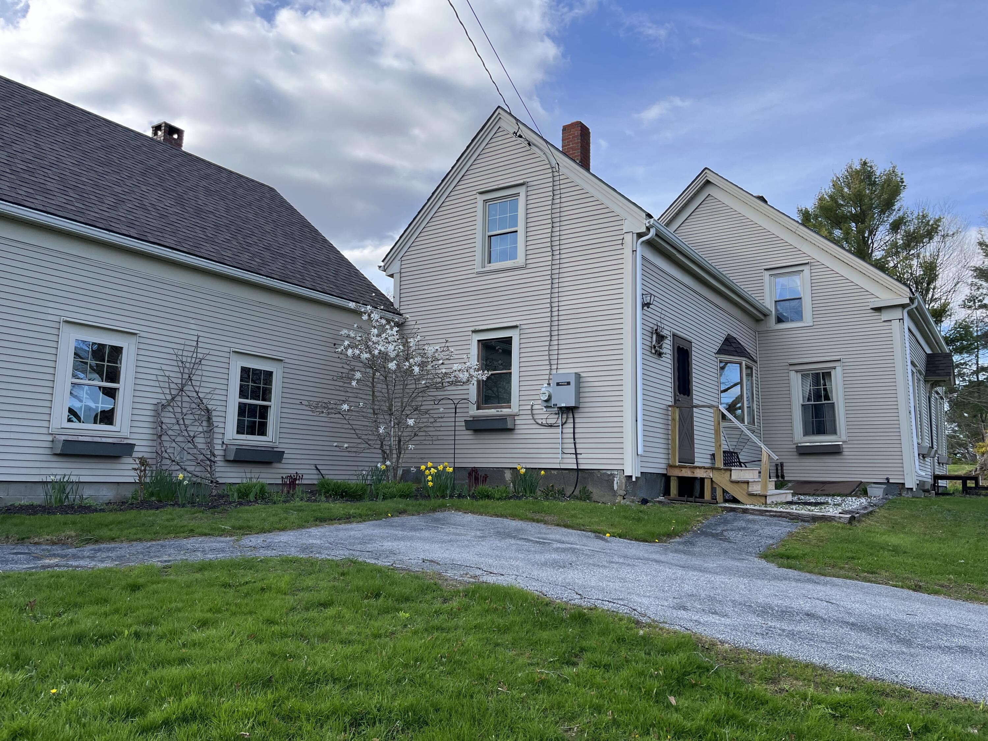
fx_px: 742
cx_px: 494
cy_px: 370
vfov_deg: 53.1
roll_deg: -1.3
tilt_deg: +8.1
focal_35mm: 26
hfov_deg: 67.3
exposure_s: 1/1441
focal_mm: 5.1
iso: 50
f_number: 1.6
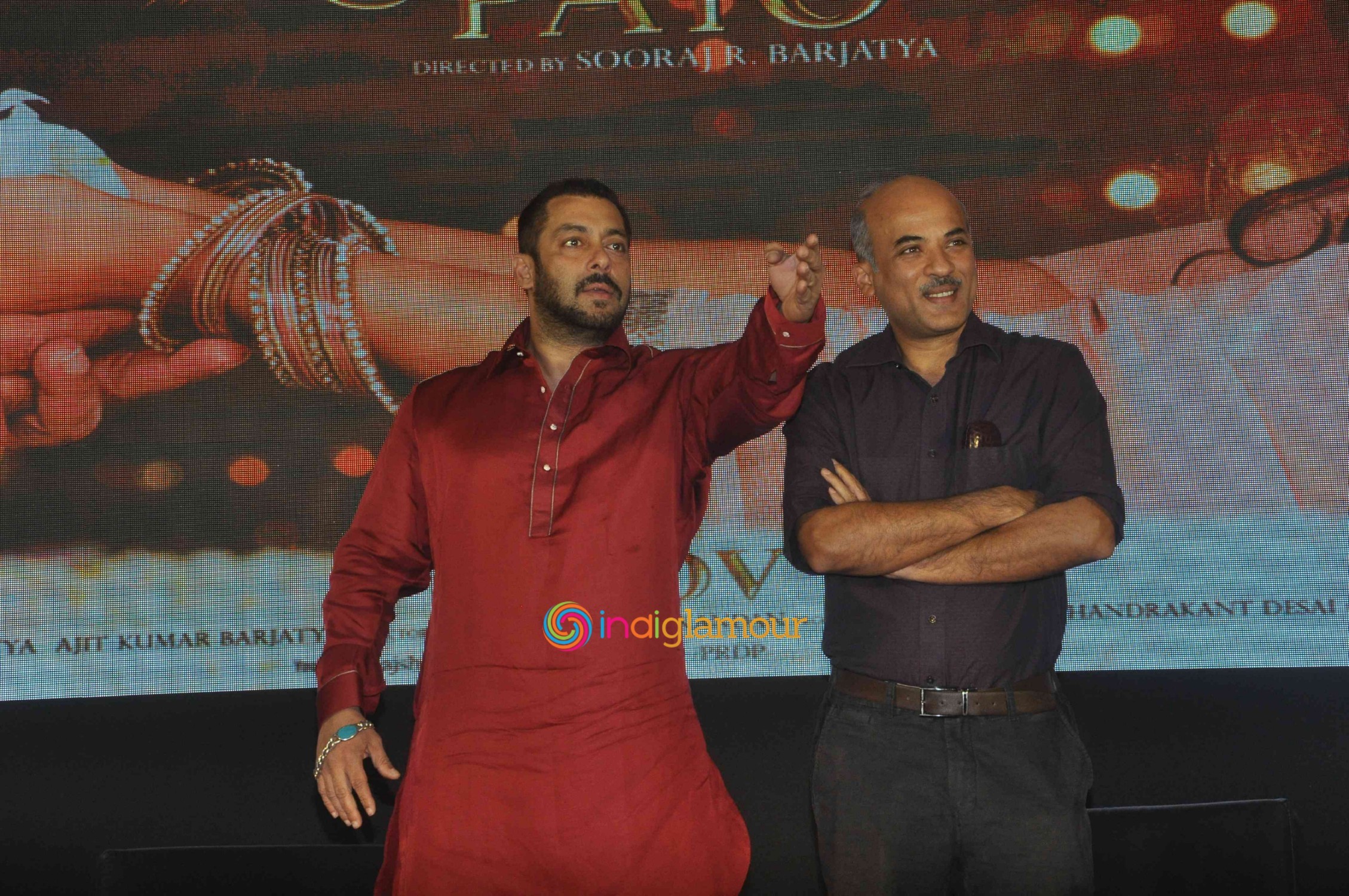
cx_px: 674
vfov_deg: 15.7
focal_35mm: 87
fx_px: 3256
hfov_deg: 23.4
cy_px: 448
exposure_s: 1/250
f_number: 10
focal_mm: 58
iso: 800
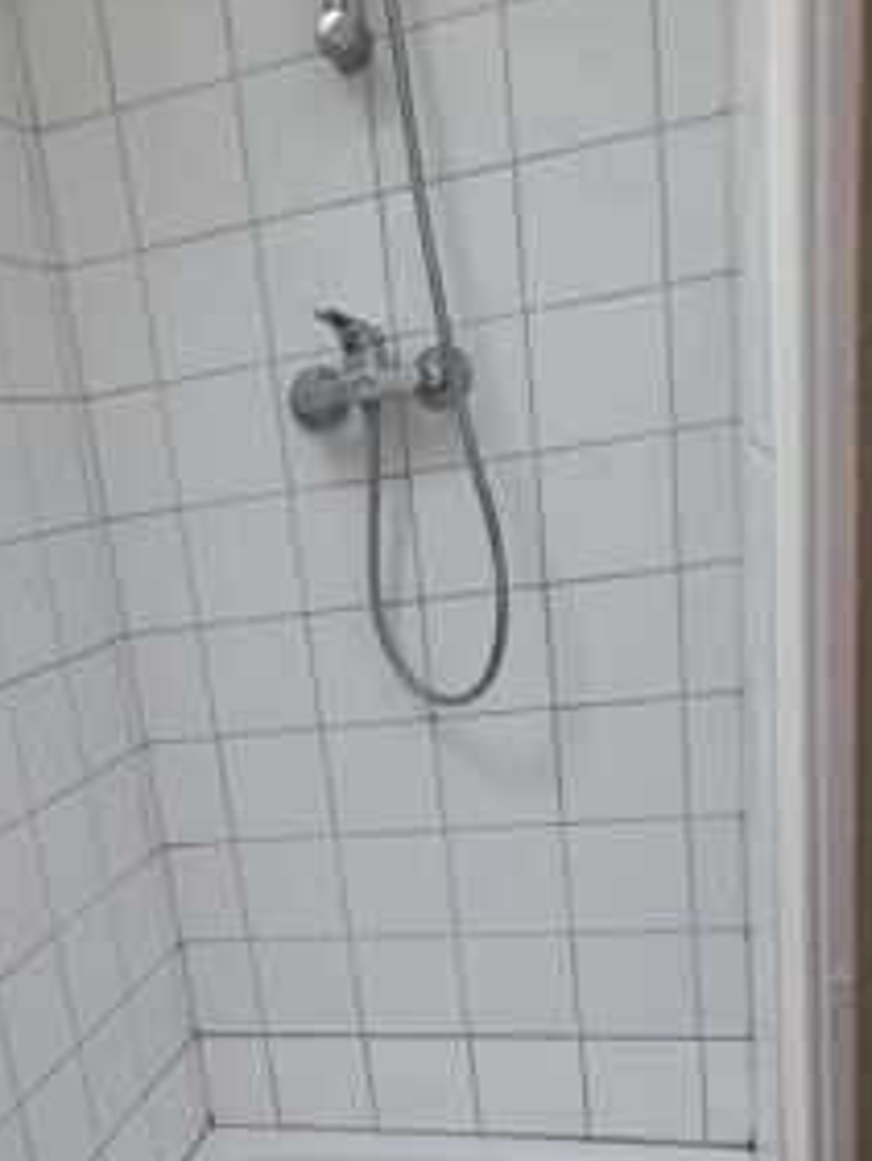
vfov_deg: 47.2
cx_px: 248
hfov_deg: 37.1
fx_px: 1275
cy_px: 866
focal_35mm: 38
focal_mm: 4.6
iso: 64
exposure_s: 1/60
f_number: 2
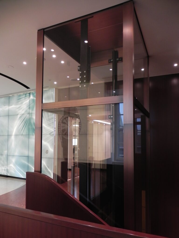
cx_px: 90
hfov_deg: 53.1
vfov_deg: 67.3
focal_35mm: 26
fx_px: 179
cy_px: 119
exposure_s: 1/30
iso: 223
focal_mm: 4.6
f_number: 2.8
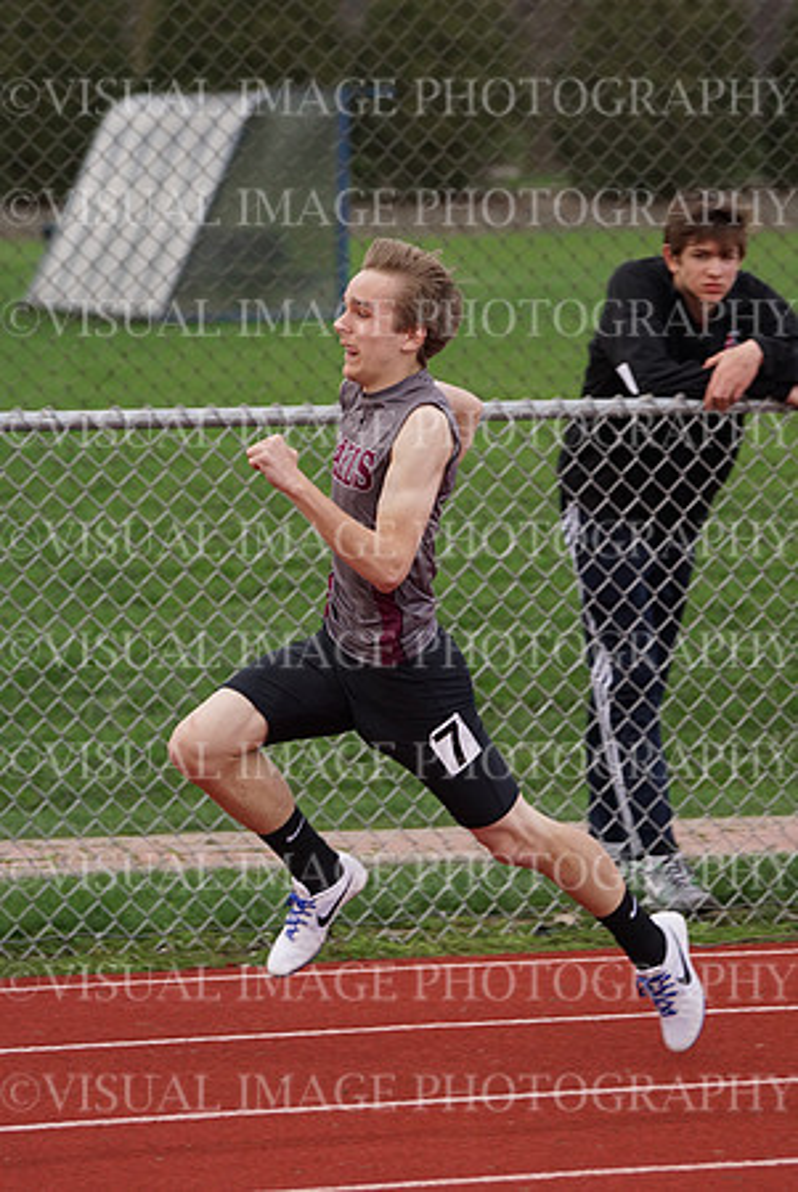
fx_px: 7961
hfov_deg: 5.7
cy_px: 596
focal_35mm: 240
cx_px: 399
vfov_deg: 8.6
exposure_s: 1/1000
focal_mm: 160
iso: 1250
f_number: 5.6
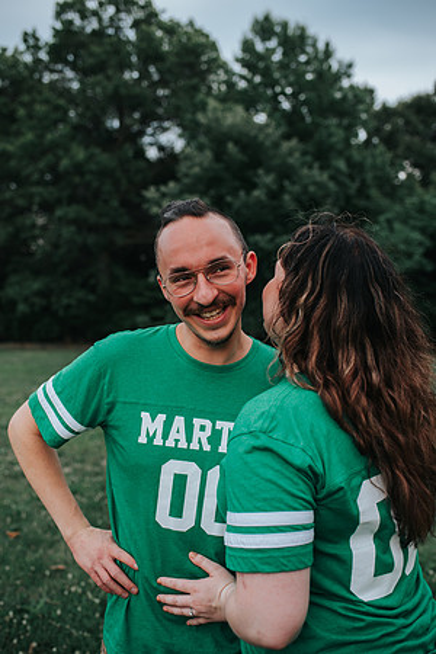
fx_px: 636
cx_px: 218
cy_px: 327
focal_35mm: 35
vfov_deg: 54.4
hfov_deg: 37.9
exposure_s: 1/1000
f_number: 3.2
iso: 500
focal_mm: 35
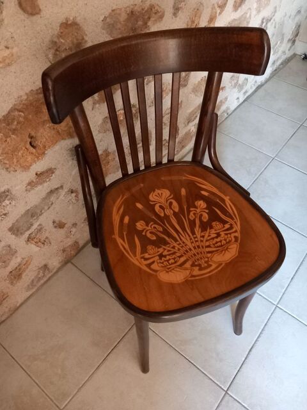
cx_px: 154
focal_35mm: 27
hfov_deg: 51.4
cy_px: 205
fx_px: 319
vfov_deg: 65.3
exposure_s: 1/20
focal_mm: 4
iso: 500
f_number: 1.8
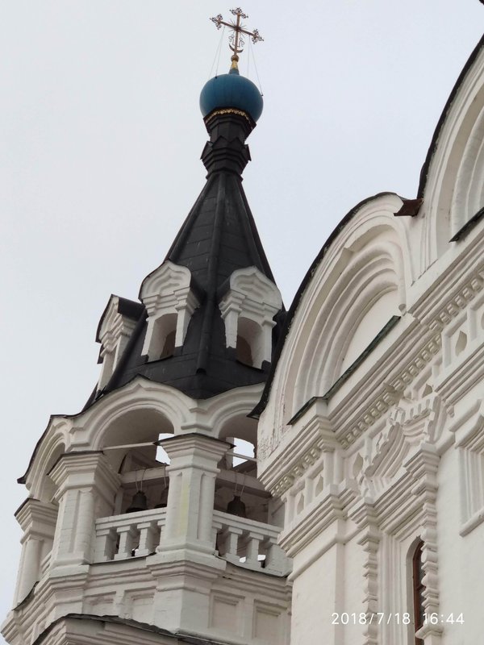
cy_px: 322
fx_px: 969
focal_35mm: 52
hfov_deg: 28.0
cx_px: 242
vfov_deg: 36.8
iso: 100
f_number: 2.6
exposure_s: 1/123
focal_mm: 5.99
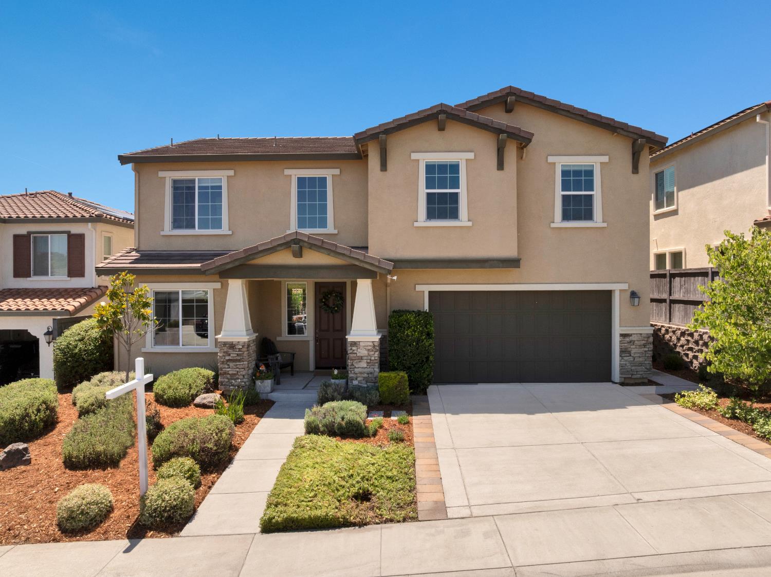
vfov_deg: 56.8
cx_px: 386
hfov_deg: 71.6
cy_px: 288
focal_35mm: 24
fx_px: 534
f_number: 9
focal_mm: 12.3
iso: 200
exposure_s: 1/400
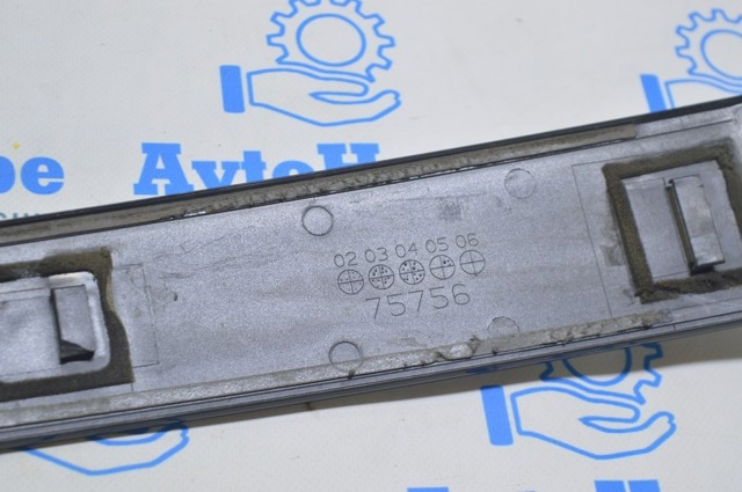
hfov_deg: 24.6
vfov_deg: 16.5
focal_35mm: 82
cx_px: 371
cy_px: 246
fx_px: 1698
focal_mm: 55
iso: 400
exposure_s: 1/20
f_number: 5.6
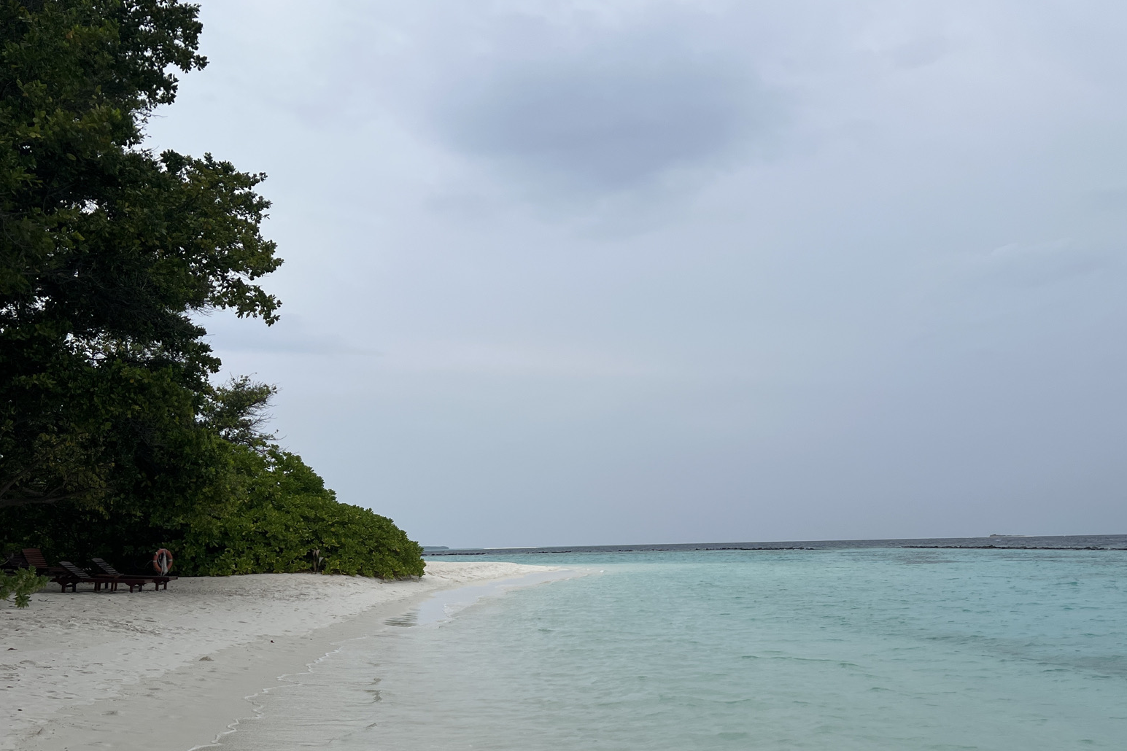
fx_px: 1096
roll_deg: +0.8
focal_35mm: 35
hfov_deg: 54.1
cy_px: 517
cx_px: 664
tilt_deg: -0.9
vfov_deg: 37.3
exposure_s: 1/5882
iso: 50
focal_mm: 5.7
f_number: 1.5
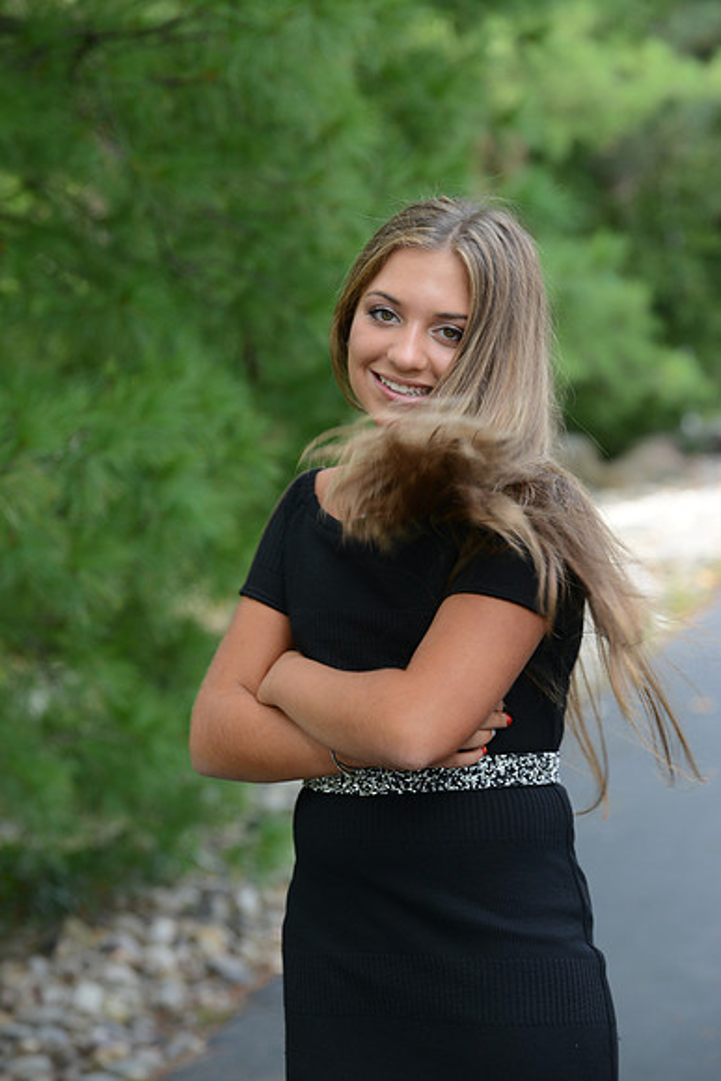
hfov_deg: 9.2
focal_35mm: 150
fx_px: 4503
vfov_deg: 13.7
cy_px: 540
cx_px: 360
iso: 640
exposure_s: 1/125
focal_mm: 150
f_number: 8
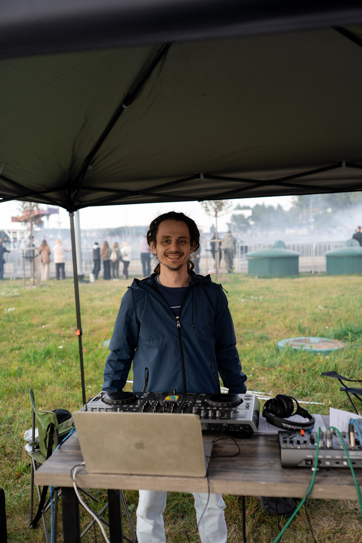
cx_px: 181
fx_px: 528
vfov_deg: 54.4
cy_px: 272
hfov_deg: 37.9
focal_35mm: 35
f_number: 2.5
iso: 100
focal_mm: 35
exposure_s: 1/320
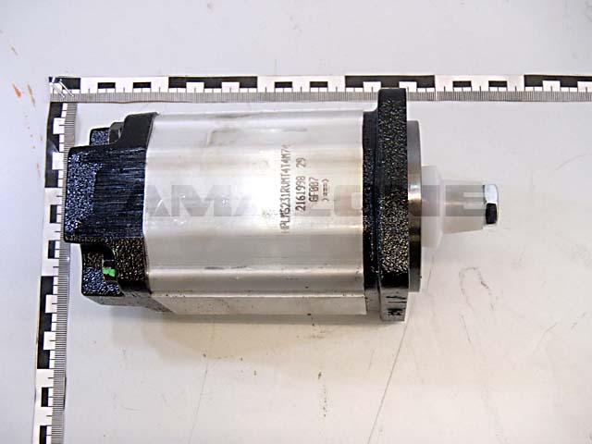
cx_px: 296
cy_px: 222
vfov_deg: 26.1
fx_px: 958
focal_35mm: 56
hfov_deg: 34.3
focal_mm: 10
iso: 400
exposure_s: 1/25
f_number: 5.1
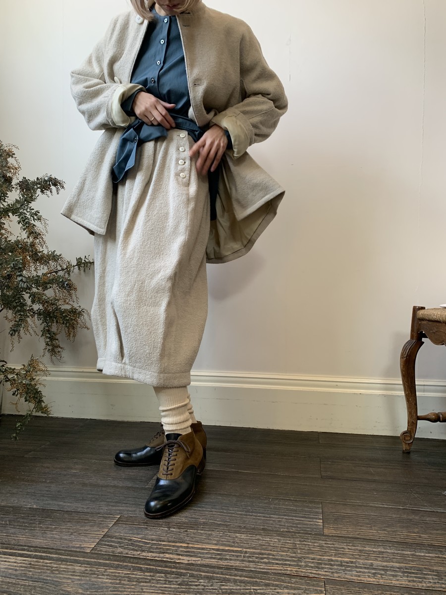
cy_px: 298
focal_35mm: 26
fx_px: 447
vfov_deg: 67.3
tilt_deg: +0.0
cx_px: 223
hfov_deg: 53.1
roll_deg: -0.7
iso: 80
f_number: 1.8
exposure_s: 1/100
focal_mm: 4.25
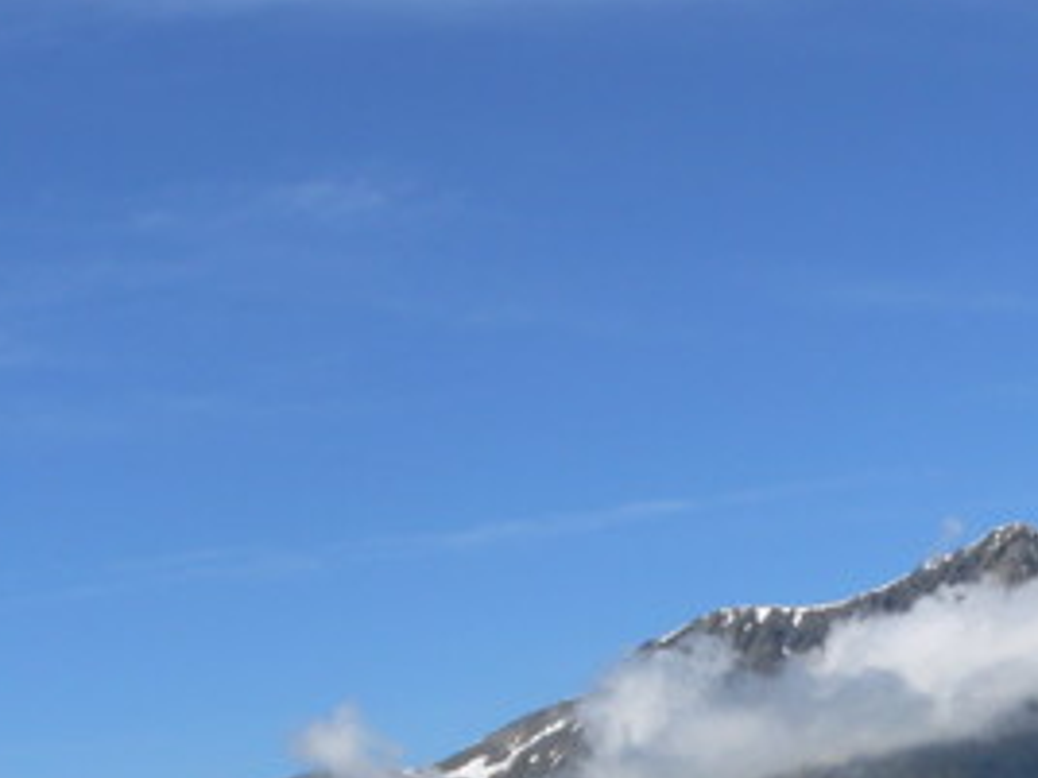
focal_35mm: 86
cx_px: 1053
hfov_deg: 21.9
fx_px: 2579
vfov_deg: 16.6
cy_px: 879
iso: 80
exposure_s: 1/640
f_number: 5.2
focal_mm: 6
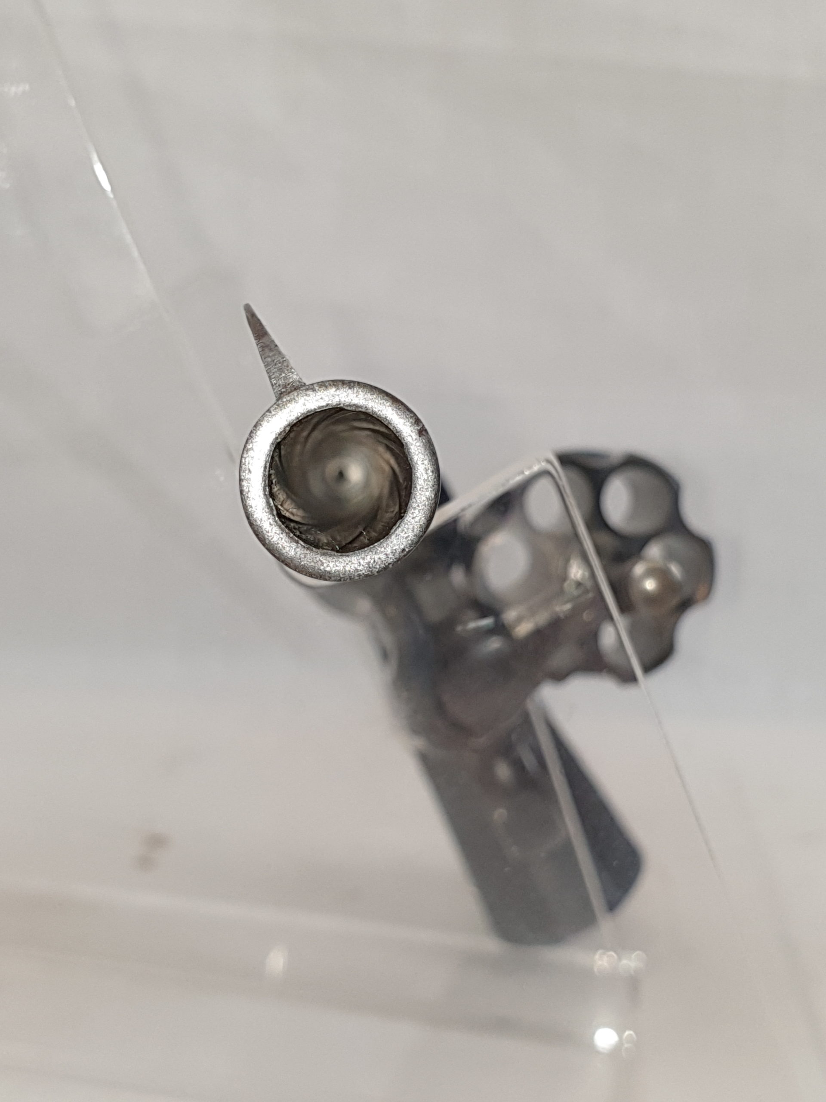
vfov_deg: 67.3
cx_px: 413
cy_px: 551
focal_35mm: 26
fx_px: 827
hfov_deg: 53.1
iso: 100
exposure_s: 1/100
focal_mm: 4.3
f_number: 2.4
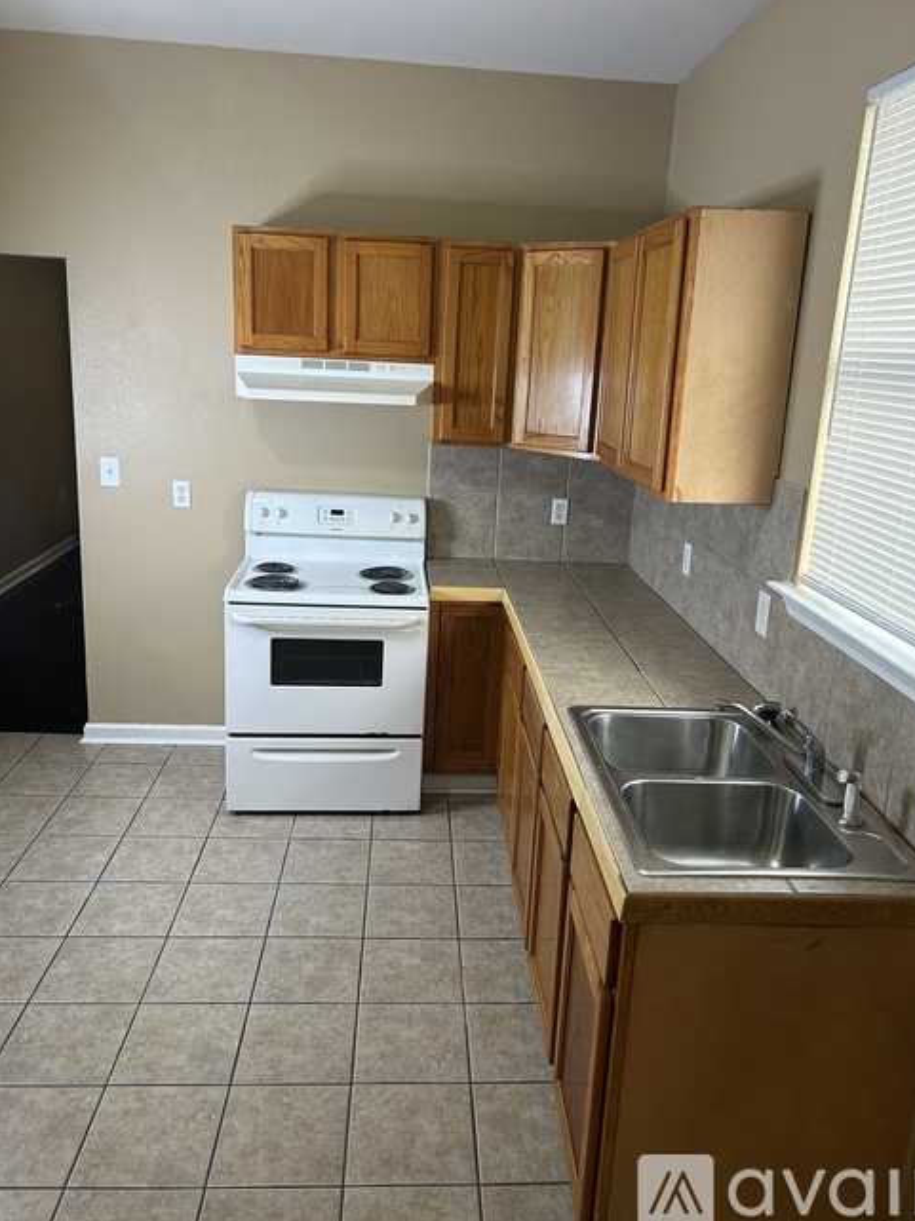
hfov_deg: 51.3
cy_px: 596
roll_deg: -3.6
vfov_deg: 65.3
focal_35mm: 27
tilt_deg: -15.1
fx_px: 952
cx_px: 470
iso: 100
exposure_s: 1/60
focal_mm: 5.7
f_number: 1.5
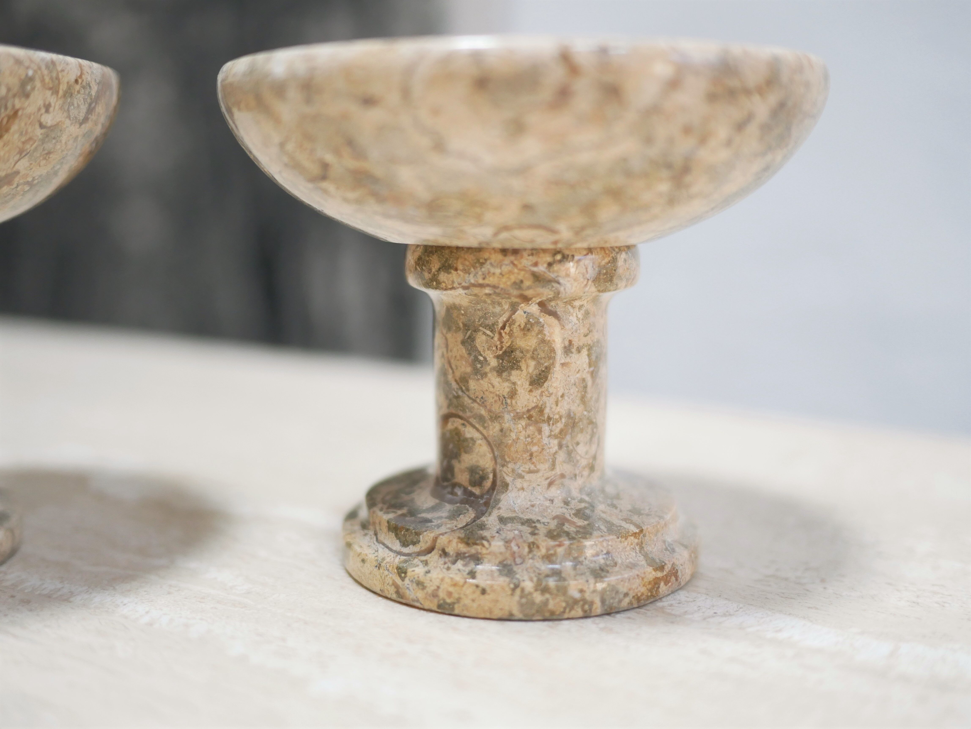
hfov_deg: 46.8
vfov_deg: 36.0
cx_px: 486
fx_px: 1122
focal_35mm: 40
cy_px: 364
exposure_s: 1/60
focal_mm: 20
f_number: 1.7
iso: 640
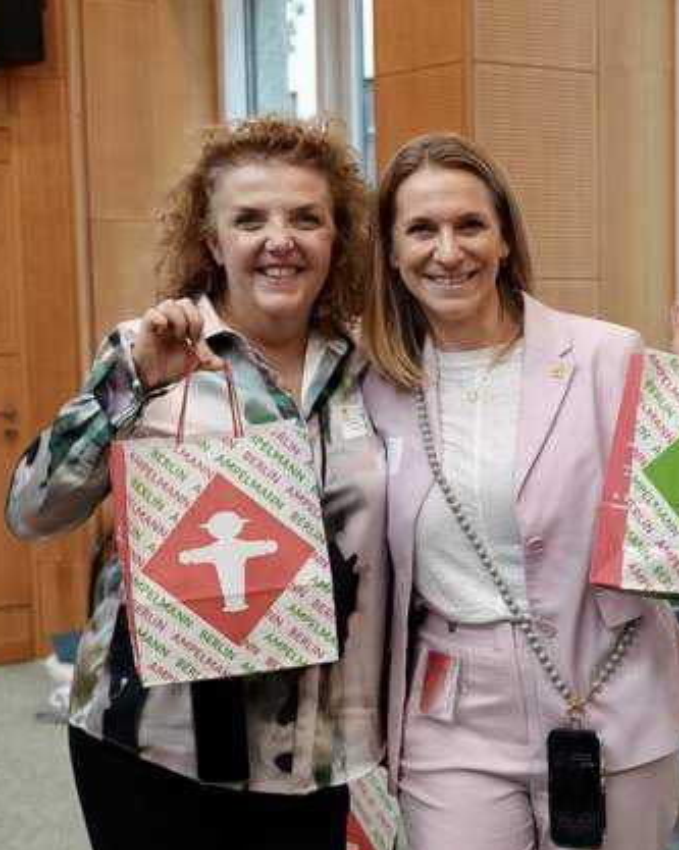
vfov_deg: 26.6
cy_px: 576
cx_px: 432
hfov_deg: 21.5
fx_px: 1785
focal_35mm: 71
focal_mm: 35
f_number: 4
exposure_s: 1/160
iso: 3200
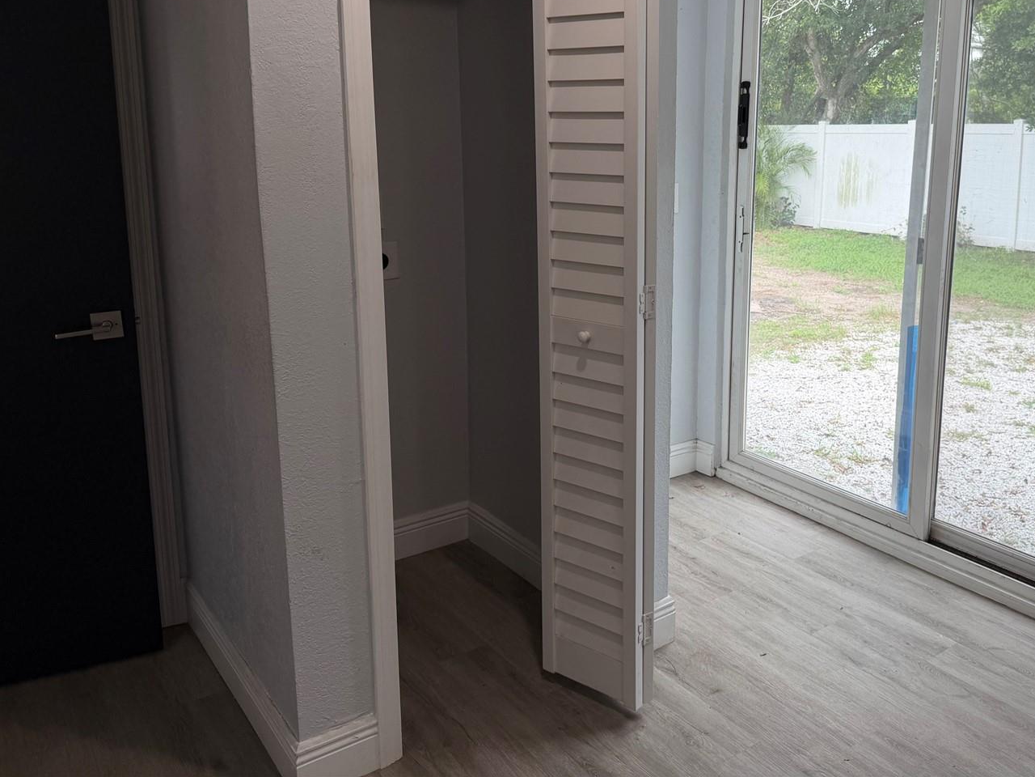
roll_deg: +0.1
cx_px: 633
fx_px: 897
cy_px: 292
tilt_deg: -9.7
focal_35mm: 30
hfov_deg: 59.3
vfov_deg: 46.4
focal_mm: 6.76
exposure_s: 1/282
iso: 80
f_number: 1.78
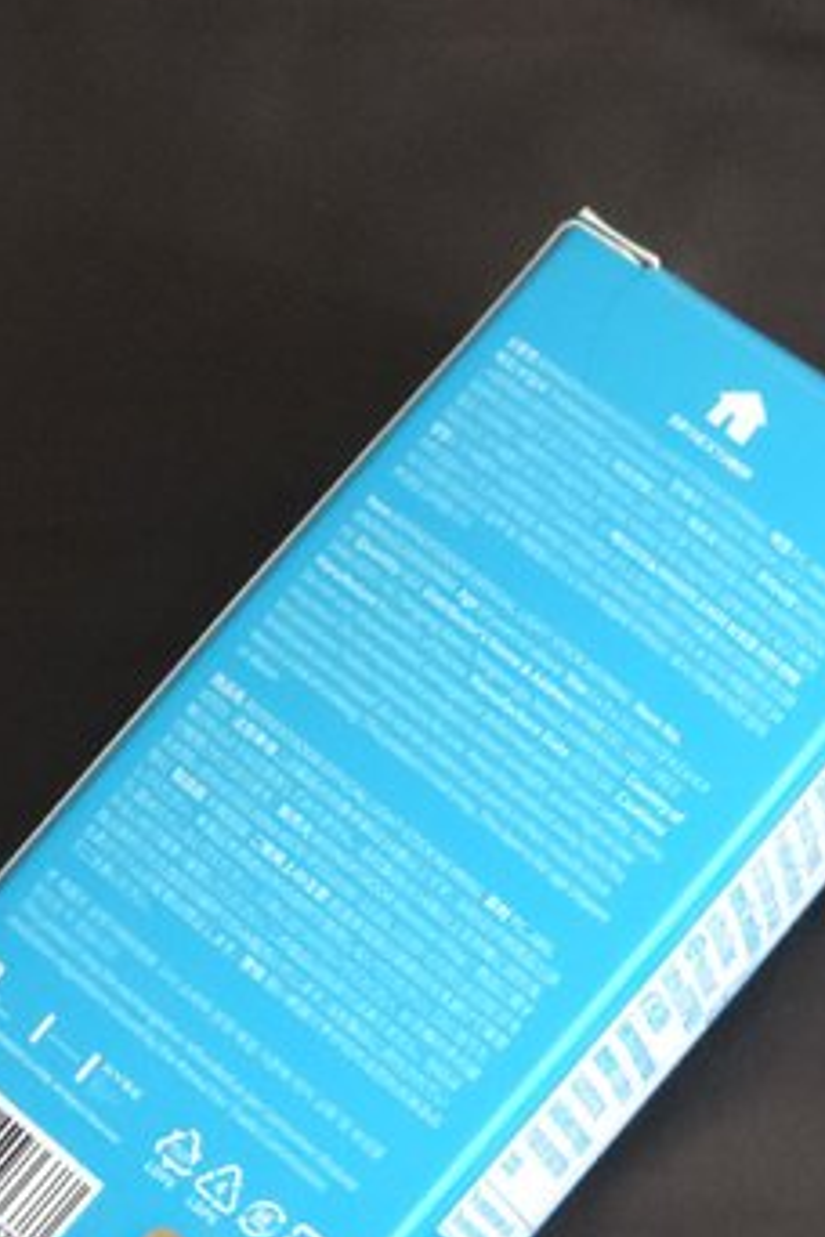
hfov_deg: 12.2
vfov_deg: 18.2
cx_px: 452
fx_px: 3850
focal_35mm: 112
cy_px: 790
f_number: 2.4
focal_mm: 7
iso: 1000
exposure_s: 1/30
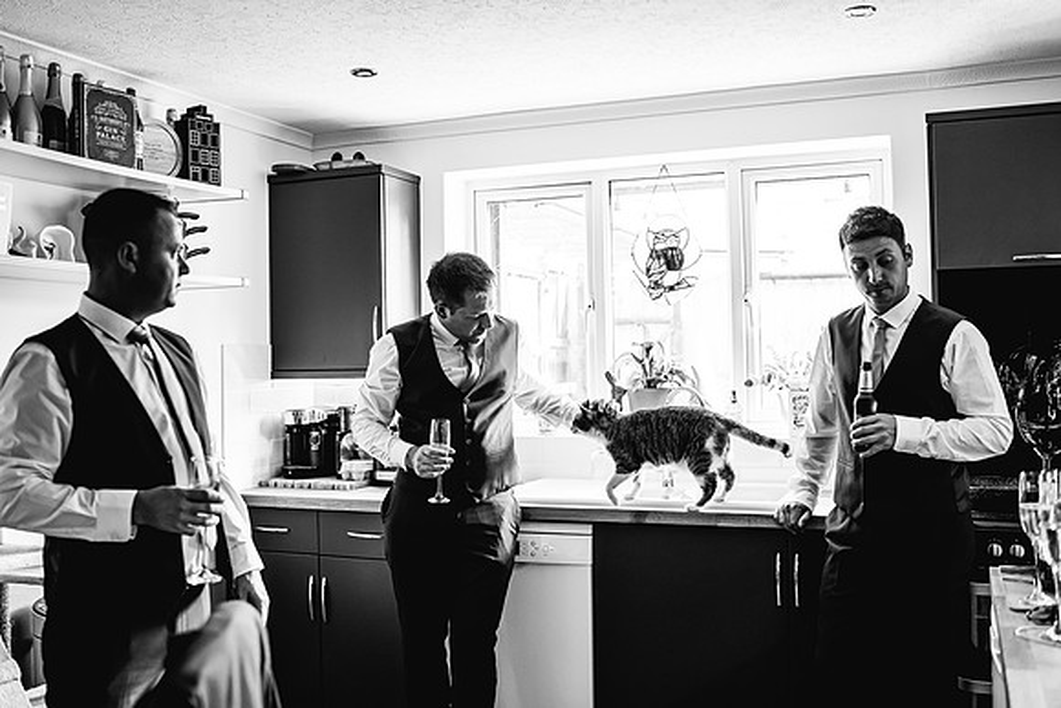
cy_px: 354
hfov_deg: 52.9
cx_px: 540
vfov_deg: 36.7
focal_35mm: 36
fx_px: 1066
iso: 800
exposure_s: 1/200
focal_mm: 35
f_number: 2
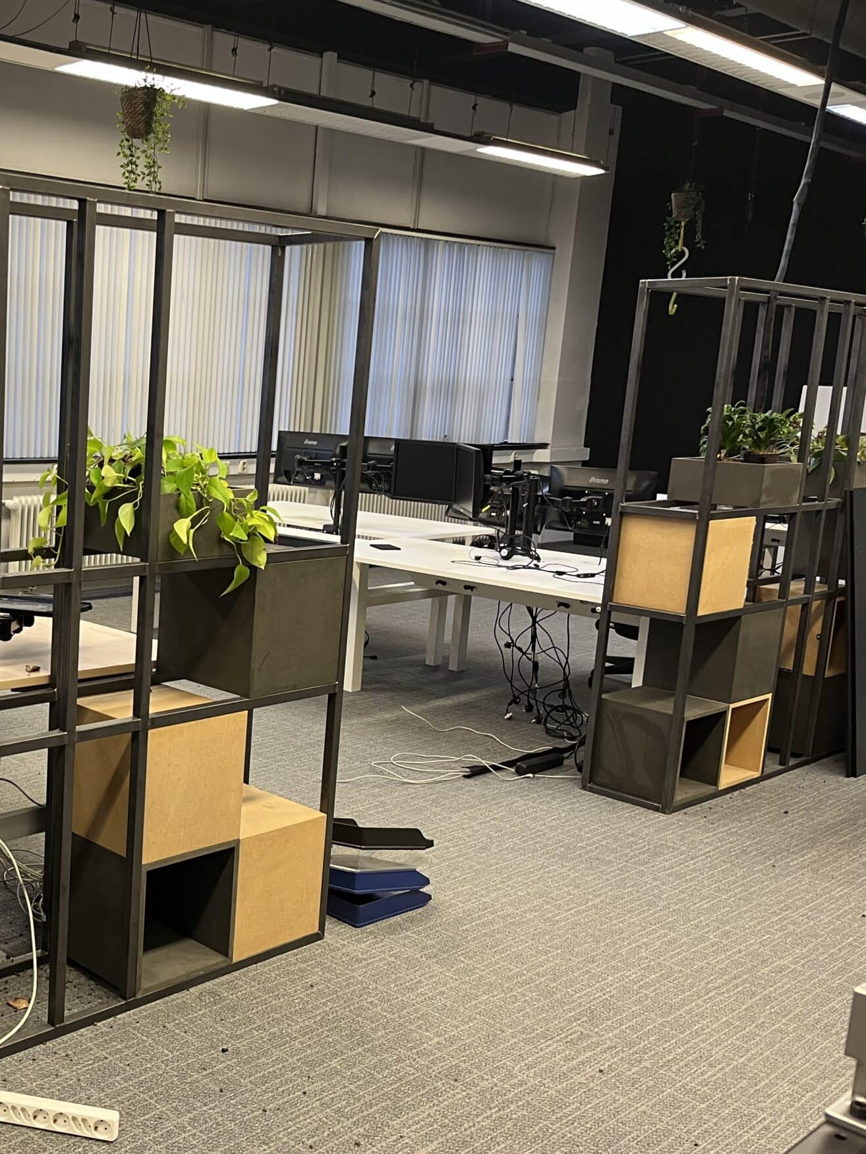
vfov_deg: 48.9
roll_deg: -1.9
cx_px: 31
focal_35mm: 38
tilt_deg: -12.4
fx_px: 1268
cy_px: 624
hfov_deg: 34.8
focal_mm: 5.1
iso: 100
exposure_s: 1/50
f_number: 1.6
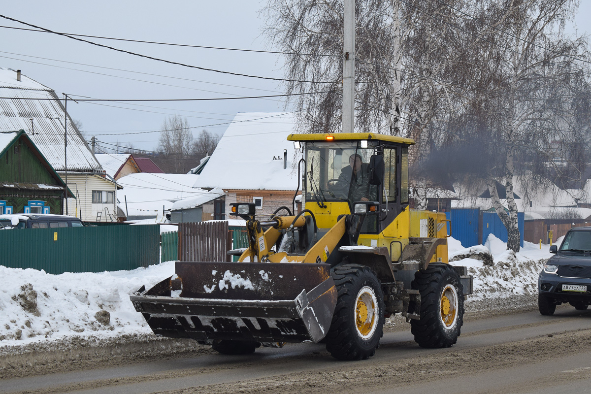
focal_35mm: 82
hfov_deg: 24.6
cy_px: 197
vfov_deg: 16.6
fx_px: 1354
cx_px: 296
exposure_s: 1/800
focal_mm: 55
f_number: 7.1
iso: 400
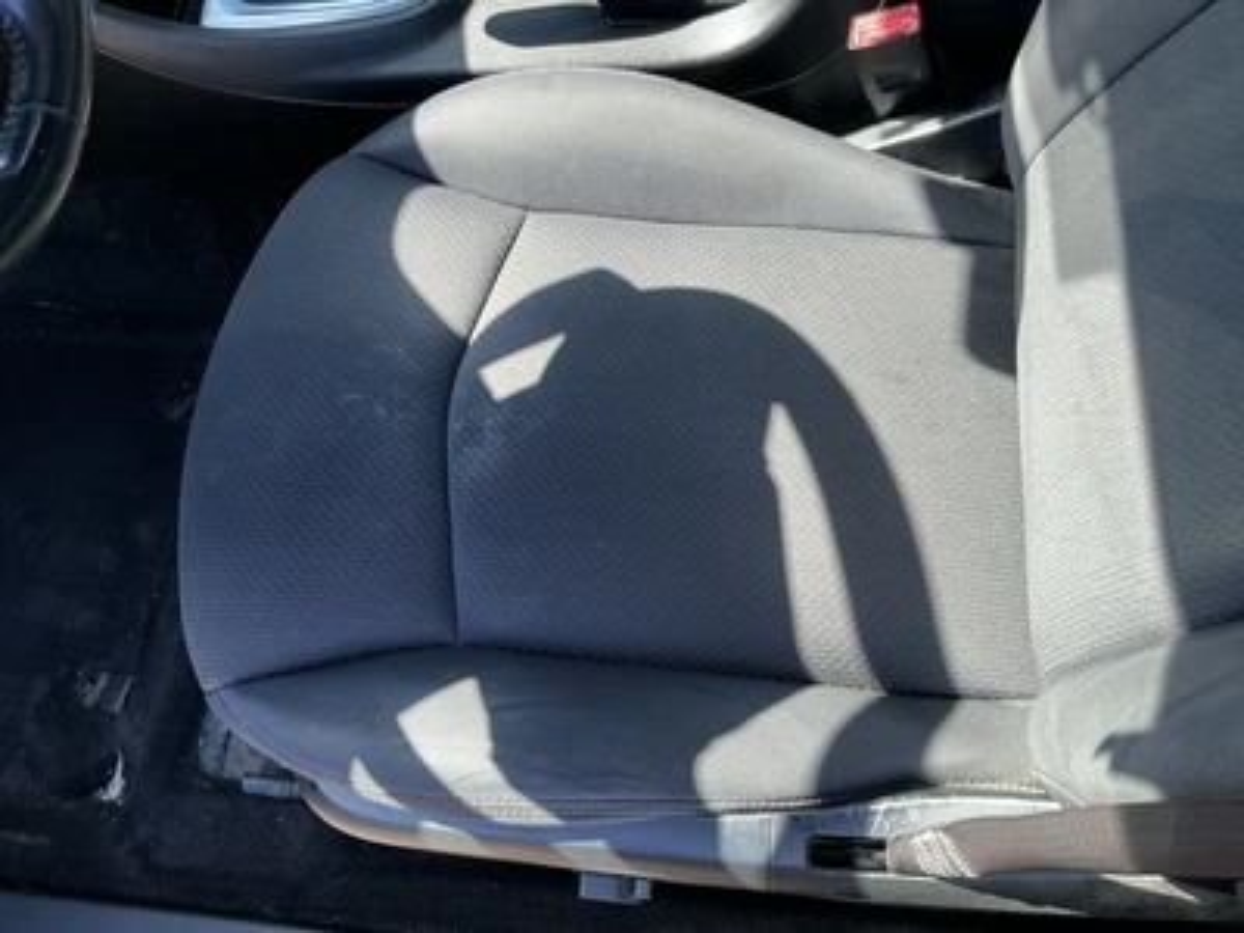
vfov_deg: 49.7
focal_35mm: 28
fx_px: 1006
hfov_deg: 63.4
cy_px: 466
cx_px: 622
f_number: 1.8
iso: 25
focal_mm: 3
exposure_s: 1/122
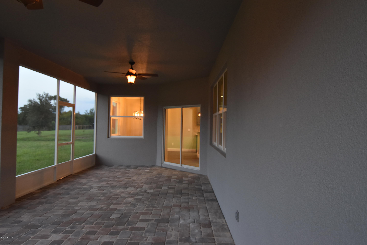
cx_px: 184
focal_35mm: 24
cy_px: 122
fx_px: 245
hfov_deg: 73.7
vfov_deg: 53.1
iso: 800
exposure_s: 1/60
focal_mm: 16
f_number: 2.8
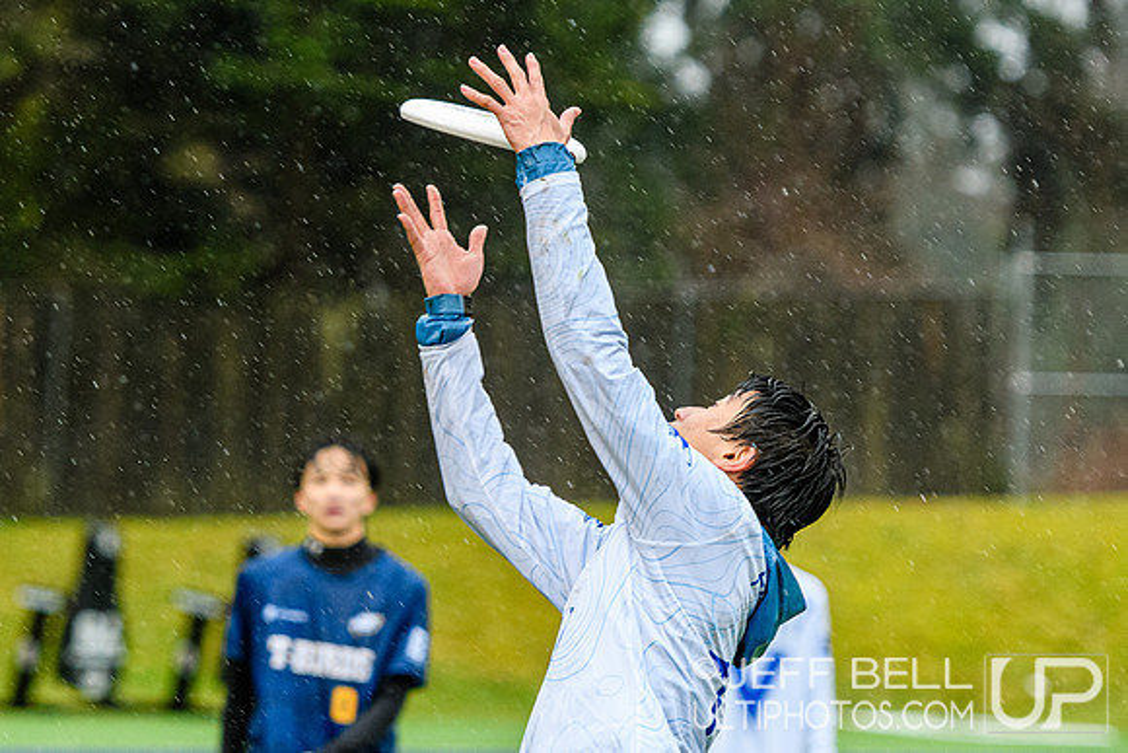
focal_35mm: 282
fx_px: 8835
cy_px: 281
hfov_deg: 7.3
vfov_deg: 4.9
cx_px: 469
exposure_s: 1/1000
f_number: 3.2
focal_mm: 130
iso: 1400
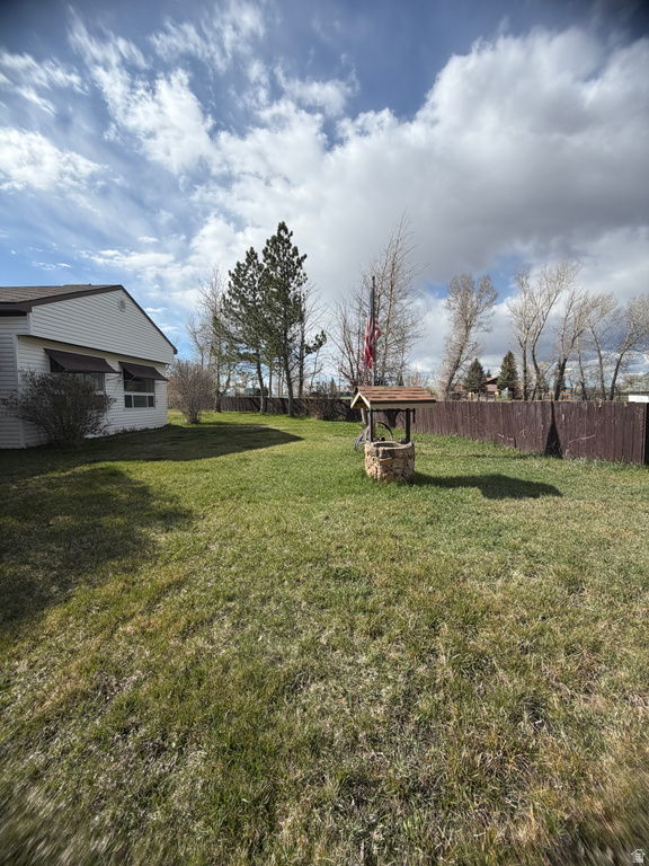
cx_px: 324
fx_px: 350
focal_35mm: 14
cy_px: 433
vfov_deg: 102.1
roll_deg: +1.8
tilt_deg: -5.4
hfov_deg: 85.7
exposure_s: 1/985
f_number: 2.2
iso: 20
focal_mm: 2.22
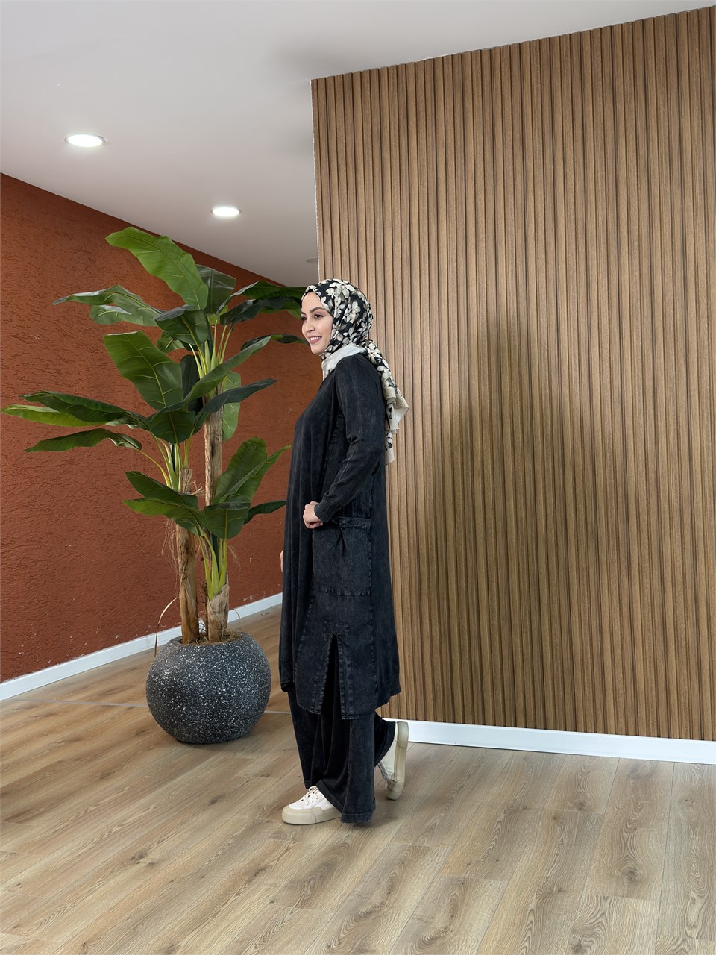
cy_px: 478
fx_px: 965
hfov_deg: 40.7
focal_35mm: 35
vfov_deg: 52.6
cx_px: 358
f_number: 1.78
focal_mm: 6.76
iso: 100
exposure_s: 1/63
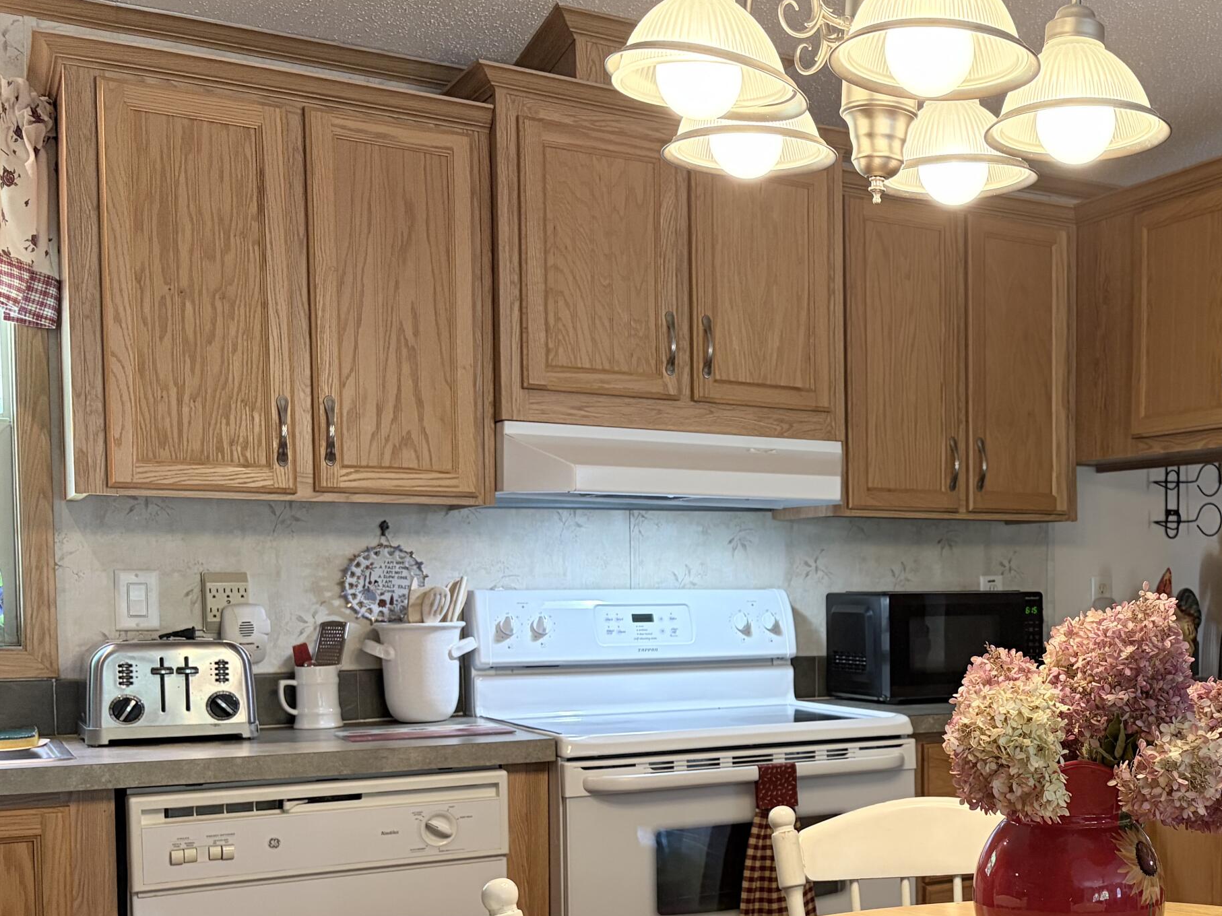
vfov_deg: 33.0
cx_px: 988
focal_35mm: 43
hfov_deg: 41.8
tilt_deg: -3.1
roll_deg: -0.3
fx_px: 1518
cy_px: 667
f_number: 1.6
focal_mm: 5.96
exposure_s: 1/60
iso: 200
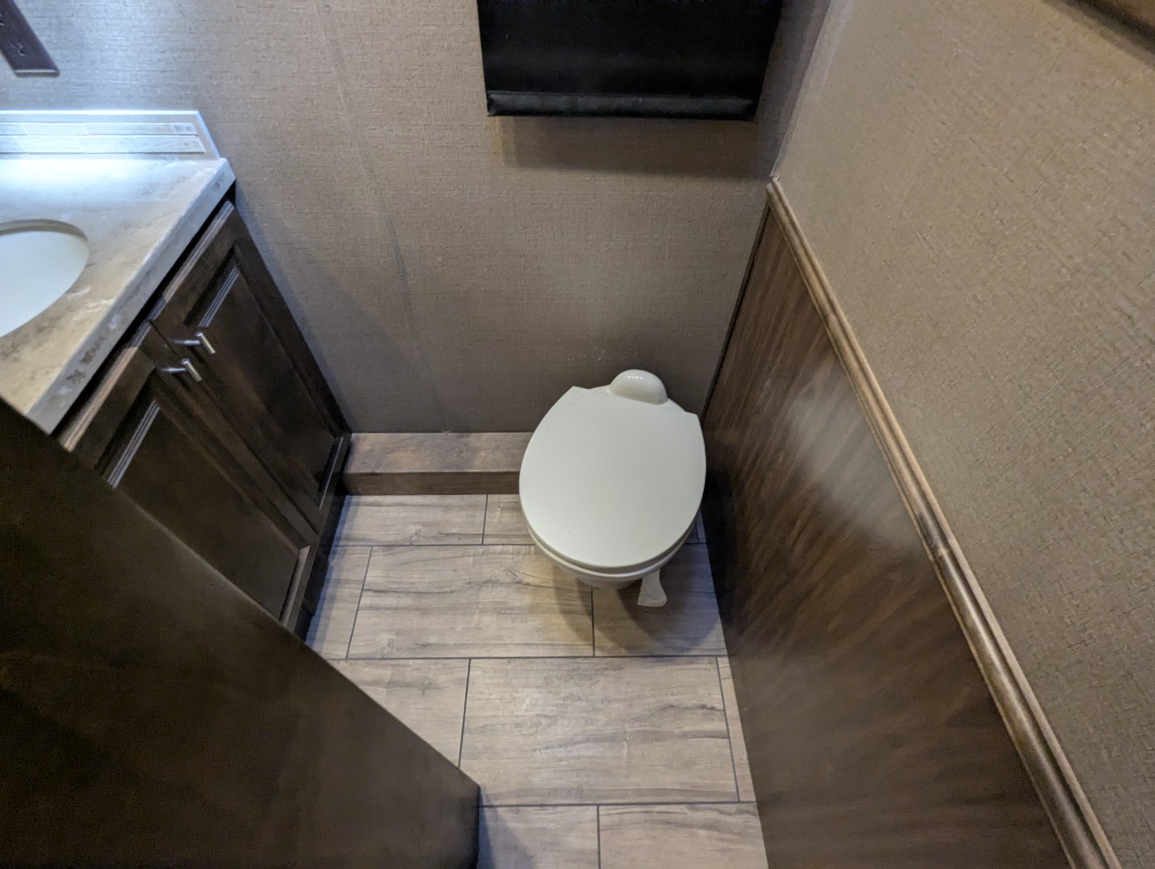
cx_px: 578
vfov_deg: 78.2
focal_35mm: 16
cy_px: 434
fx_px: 535
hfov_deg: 94.4
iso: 174
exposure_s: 1/34.5
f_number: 2.2
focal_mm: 2.35
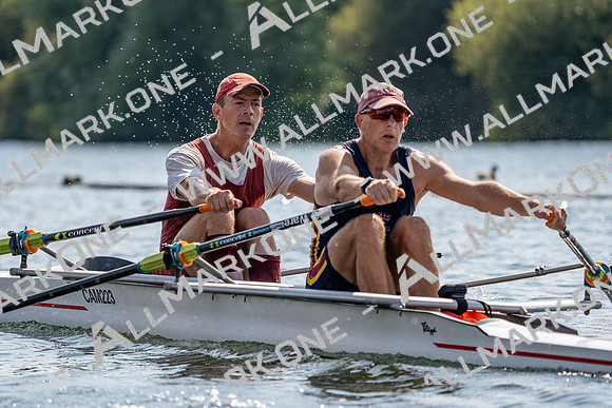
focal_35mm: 306
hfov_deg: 6.7
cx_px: 306
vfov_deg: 4.5
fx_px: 5203
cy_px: 204
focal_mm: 306
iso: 250
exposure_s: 1/1600
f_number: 6.3
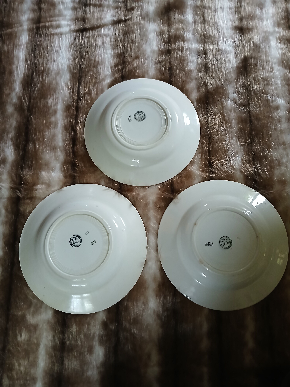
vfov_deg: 67.3
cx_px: 145
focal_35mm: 26
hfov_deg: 53.1
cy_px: 194
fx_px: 290
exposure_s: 1/20
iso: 500
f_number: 1.8
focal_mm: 3.98
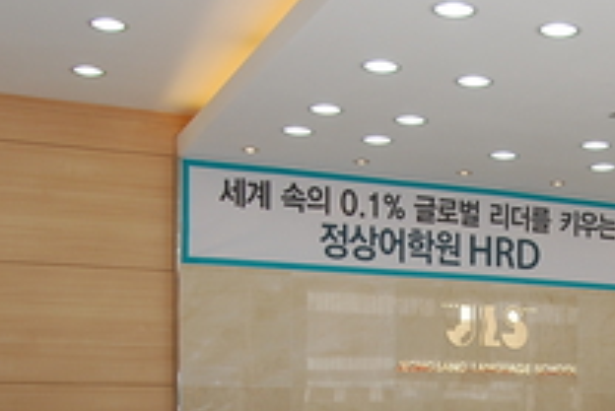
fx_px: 1111
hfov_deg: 29.8
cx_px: 538
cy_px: 451
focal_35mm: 65
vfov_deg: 20.0
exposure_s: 1/125
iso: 180
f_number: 5.6
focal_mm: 18
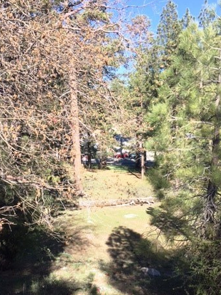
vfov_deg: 45.1
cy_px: 195
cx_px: 106
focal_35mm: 41
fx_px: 349
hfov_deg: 35.1
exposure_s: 1/898
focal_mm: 4.15
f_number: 2.2
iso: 32
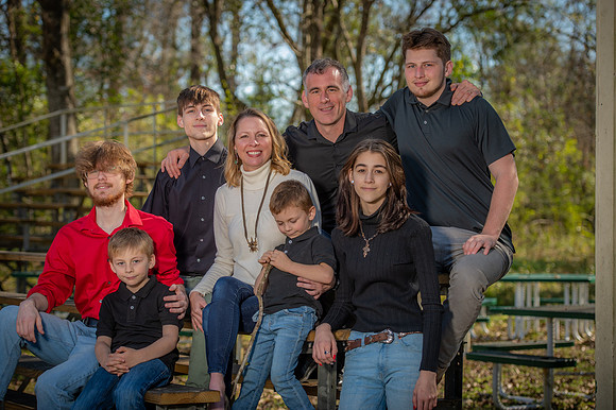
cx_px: 308
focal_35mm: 90
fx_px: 1539
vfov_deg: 15.2
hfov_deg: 22.6
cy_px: 205
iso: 50
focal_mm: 90
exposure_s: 1/250
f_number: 4
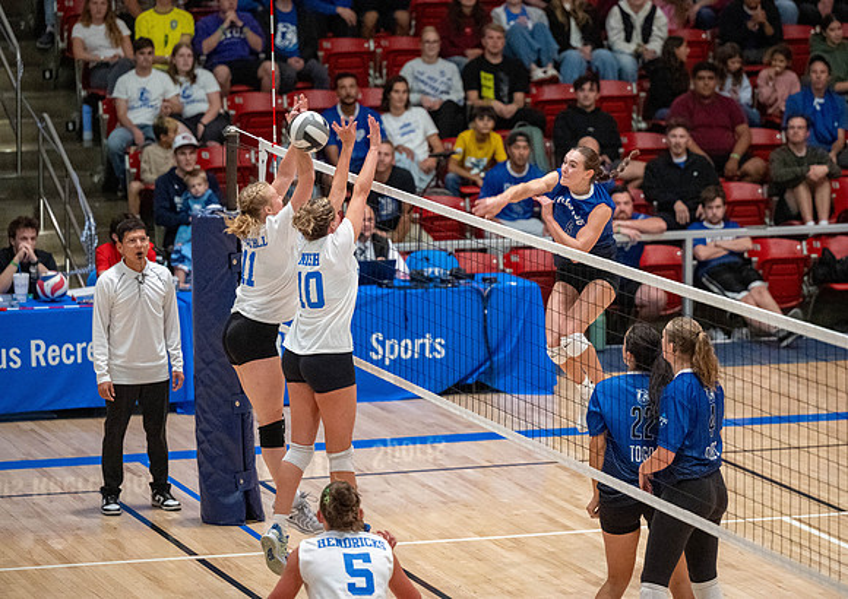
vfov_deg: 8.0
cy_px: 242
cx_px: 490
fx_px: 4274
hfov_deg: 11.3
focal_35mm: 178
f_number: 2.8
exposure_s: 1/640
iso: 5000
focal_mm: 135
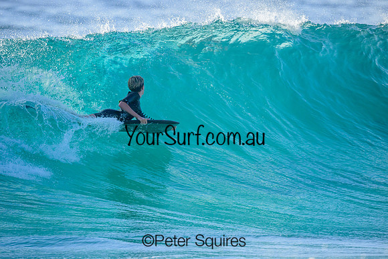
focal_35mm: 825
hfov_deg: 2.5
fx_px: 8895
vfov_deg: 1.7
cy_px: 125
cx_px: 188
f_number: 6.3
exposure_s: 1/2500
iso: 900
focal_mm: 800
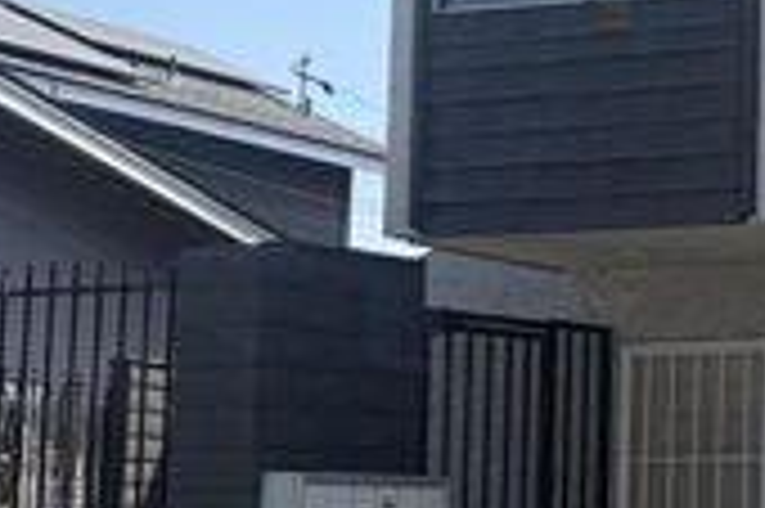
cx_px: 1080
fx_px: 2165
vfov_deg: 13.4
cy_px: 225
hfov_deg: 18.2
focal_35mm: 102
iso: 50
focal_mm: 5.96
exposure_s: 1/2451
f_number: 1.6
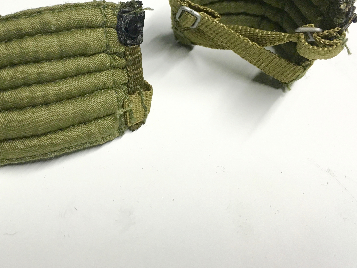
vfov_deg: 30.3
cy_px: 64
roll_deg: +1.6
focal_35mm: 47
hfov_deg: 39.8
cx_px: 110
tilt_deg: -44.6
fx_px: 485
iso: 50
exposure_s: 1/33
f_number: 2.2
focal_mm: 4.15
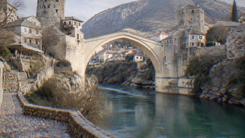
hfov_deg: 51.6
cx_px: 122
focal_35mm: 39
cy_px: 60
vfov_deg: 30.4
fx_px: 253
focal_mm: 37
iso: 400
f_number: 5
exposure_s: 1/800
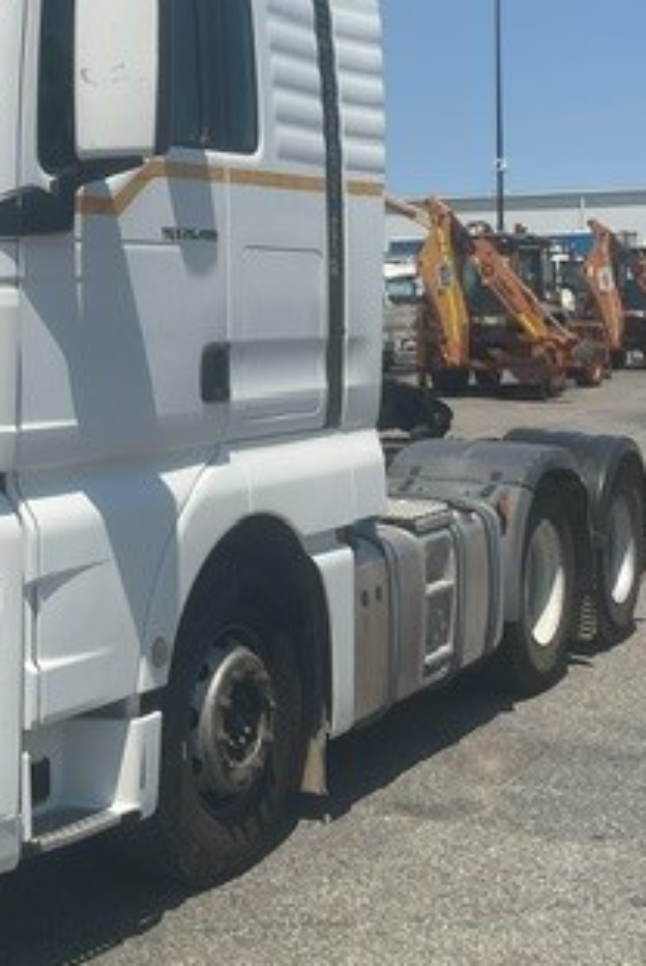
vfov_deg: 31.9
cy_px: 270
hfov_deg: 21.3
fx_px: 1665
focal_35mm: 62
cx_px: 16
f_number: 1.8
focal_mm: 3
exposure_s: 1/3534
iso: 16
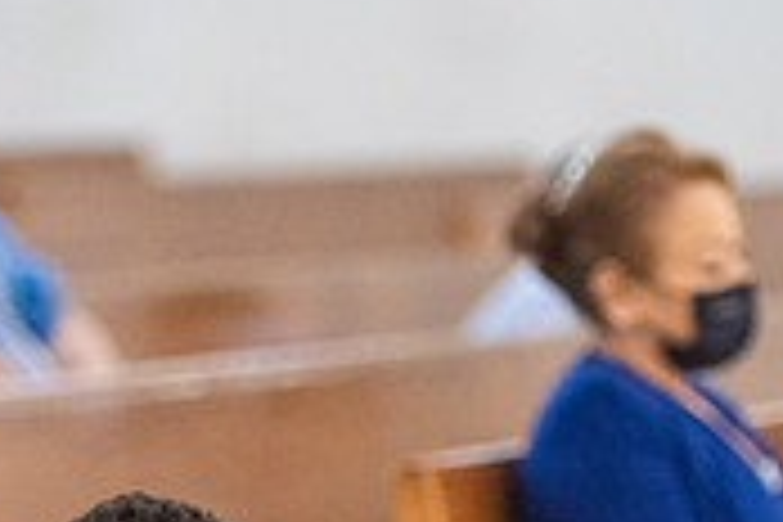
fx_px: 10135
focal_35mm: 466
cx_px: 297
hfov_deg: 4.4
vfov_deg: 2.9
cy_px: 727
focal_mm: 140
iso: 2000
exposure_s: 1/200
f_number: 2.8
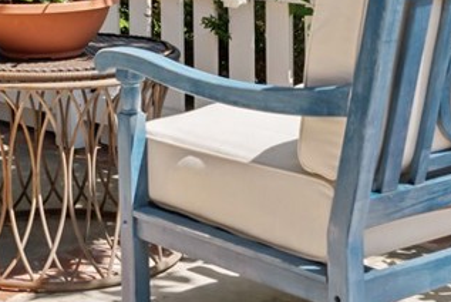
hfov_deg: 17.8
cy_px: -122
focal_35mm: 113
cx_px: 51
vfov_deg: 11.7
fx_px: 1417
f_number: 9
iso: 320
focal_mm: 35
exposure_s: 1/320
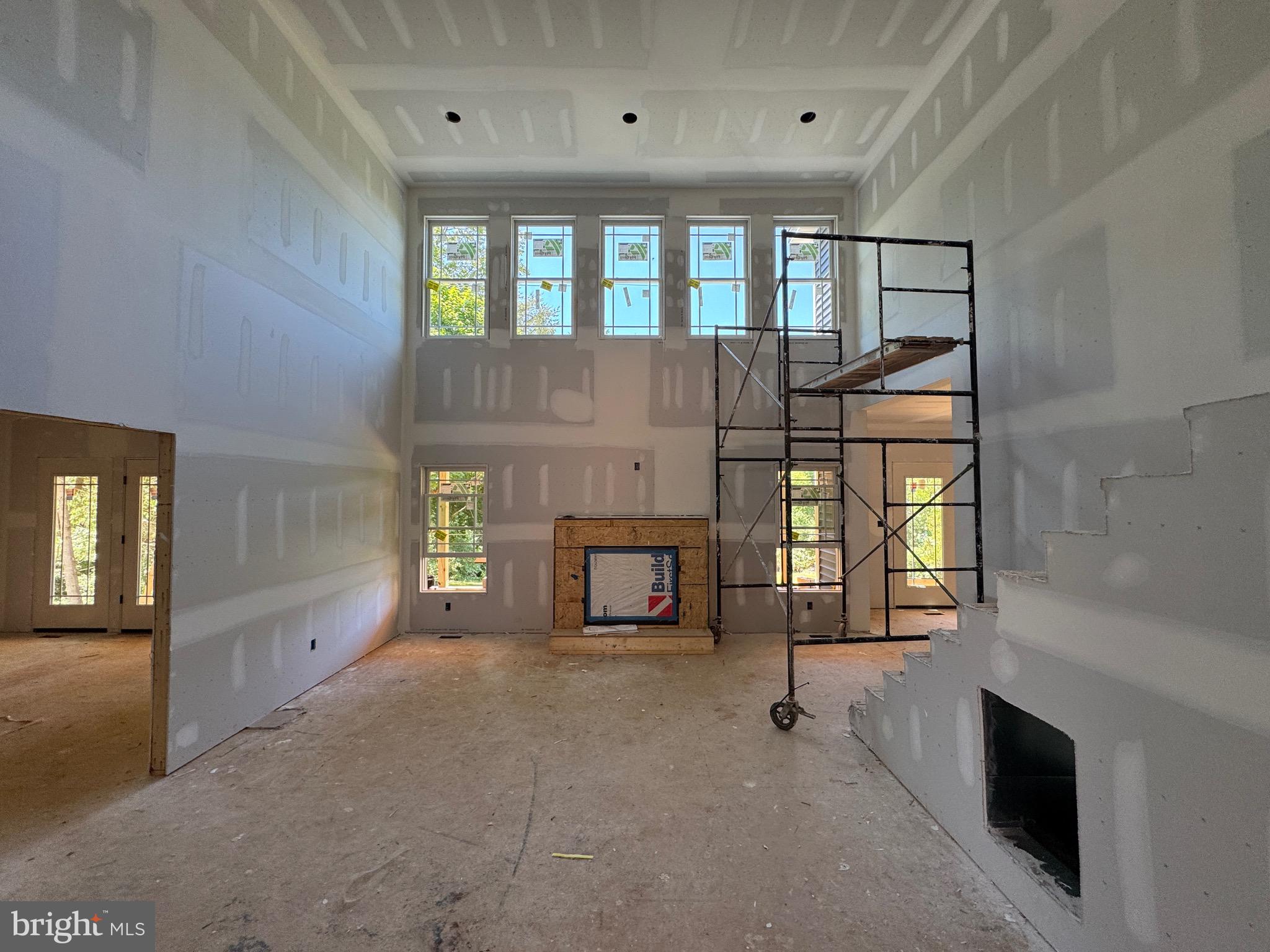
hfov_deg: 102.1
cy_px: 476
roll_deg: -0.9
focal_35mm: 14
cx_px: 635
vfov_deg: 85.7
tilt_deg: +1.9
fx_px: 514
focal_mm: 2.22
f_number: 2.2
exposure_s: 1/99
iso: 100
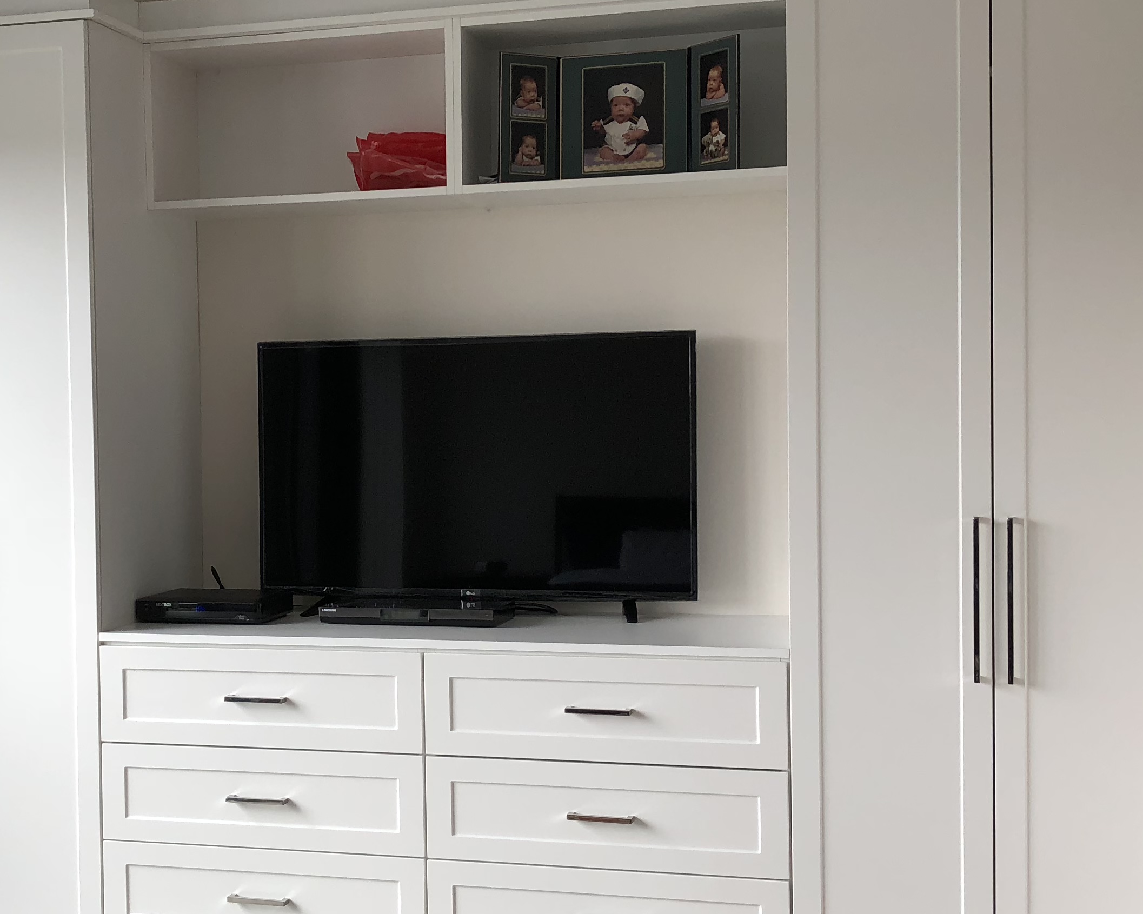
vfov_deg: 28.1
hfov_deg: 34.5
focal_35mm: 54
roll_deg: +0.9
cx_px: 407
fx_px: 1827
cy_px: 505
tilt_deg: -3.6
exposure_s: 1/83
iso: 40
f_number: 1.8
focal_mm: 3.99
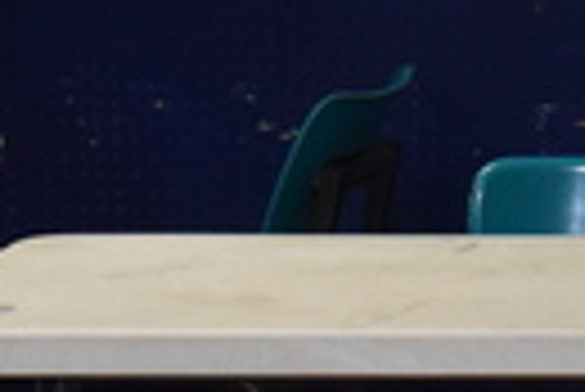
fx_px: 4620
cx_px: 1341
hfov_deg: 6.9
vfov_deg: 4.8
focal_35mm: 284
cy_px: -155
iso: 800
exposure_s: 1/160
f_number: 4
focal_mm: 24
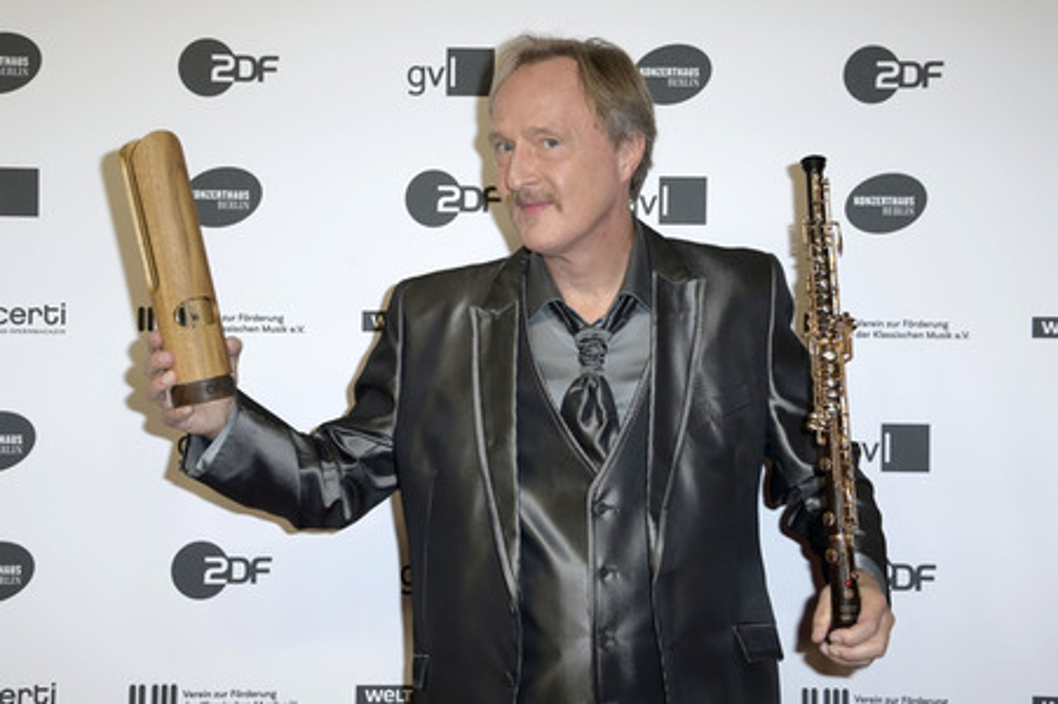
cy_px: 352
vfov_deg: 23.3
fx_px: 1703
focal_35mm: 58
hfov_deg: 34.5
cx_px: 529
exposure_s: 1/200
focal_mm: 58
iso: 640
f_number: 5.6
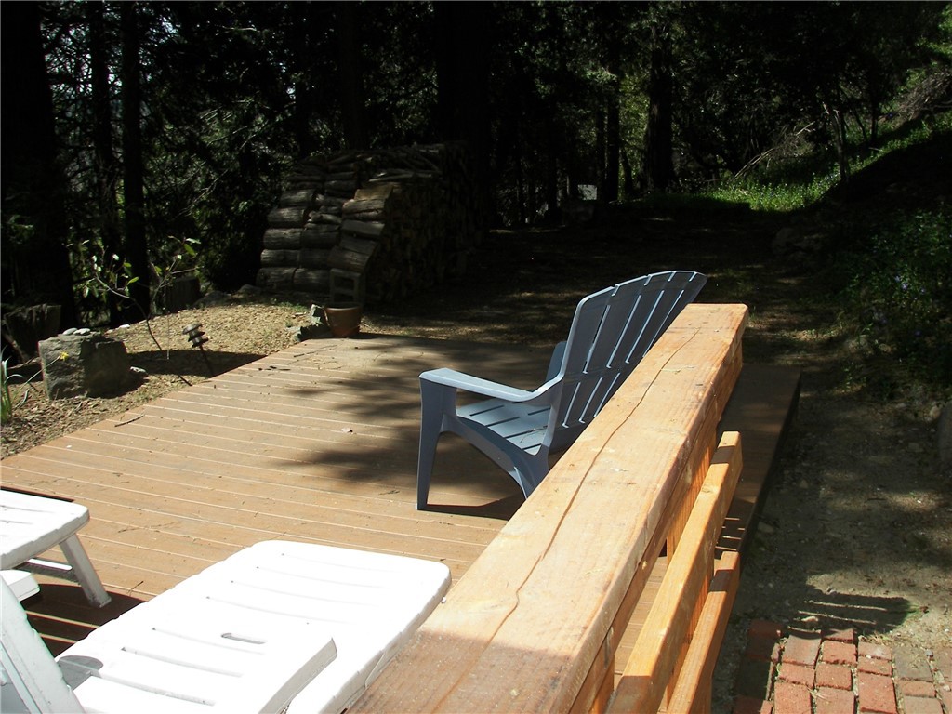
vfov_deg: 39.7
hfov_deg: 51.4
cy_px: 357
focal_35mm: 36
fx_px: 990
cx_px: 476
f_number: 2.8
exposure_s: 1/800
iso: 50
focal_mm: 6
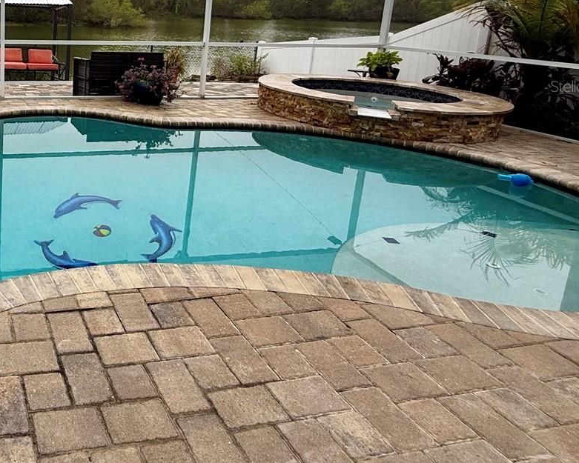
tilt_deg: -11.2
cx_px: 27
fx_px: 480
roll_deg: -2.0
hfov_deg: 52.2
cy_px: 86
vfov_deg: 48.3
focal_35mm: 28
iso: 50
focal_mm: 2.22
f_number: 2.2
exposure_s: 1/308
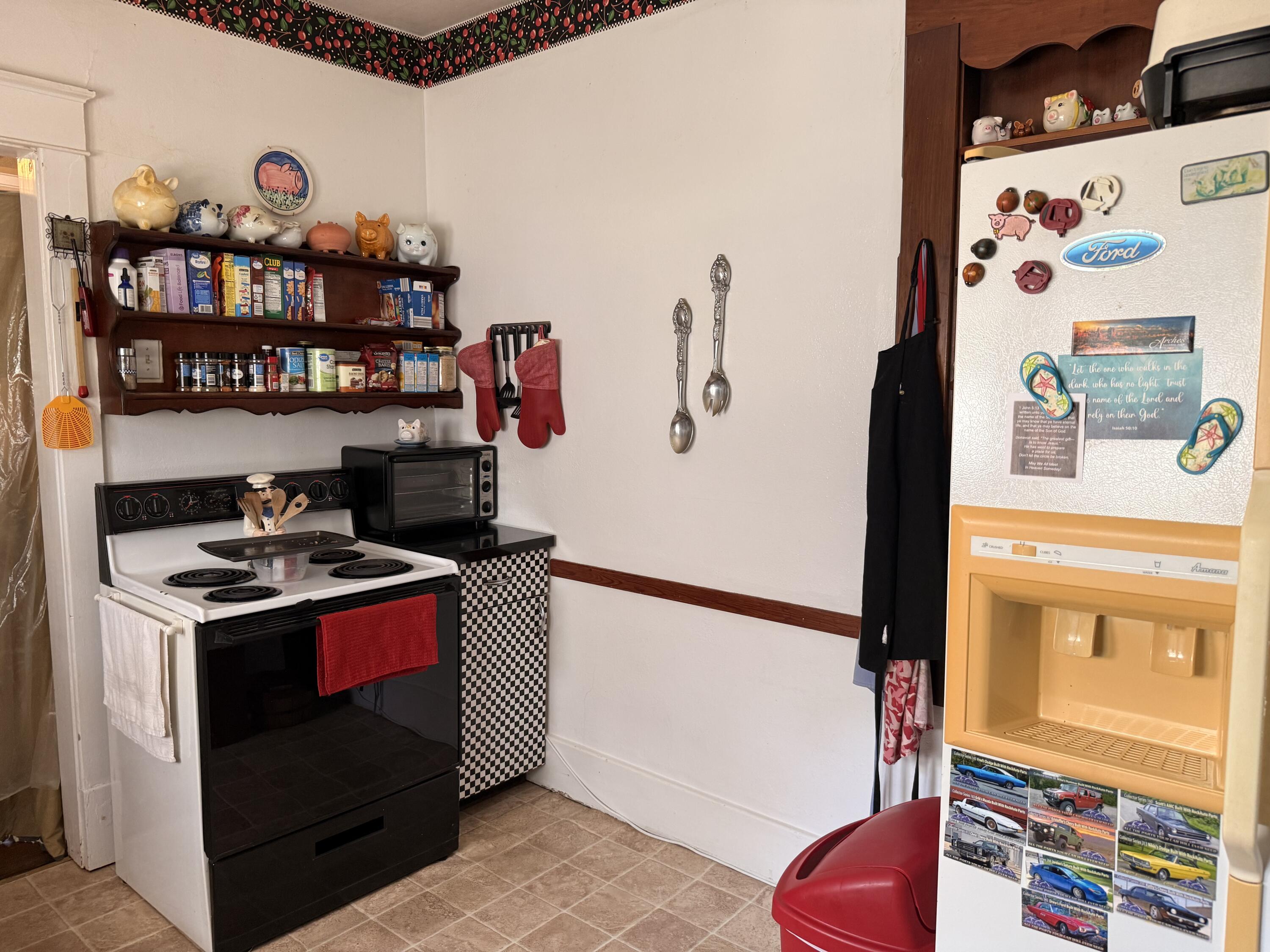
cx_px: 635
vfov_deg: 56.8
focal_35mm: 24
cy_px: 476
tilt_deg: -5.3
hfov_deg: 71.6
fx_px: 881
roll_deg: -1.1
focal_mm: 6.76
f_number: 1.78
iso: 200
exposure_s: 1/76
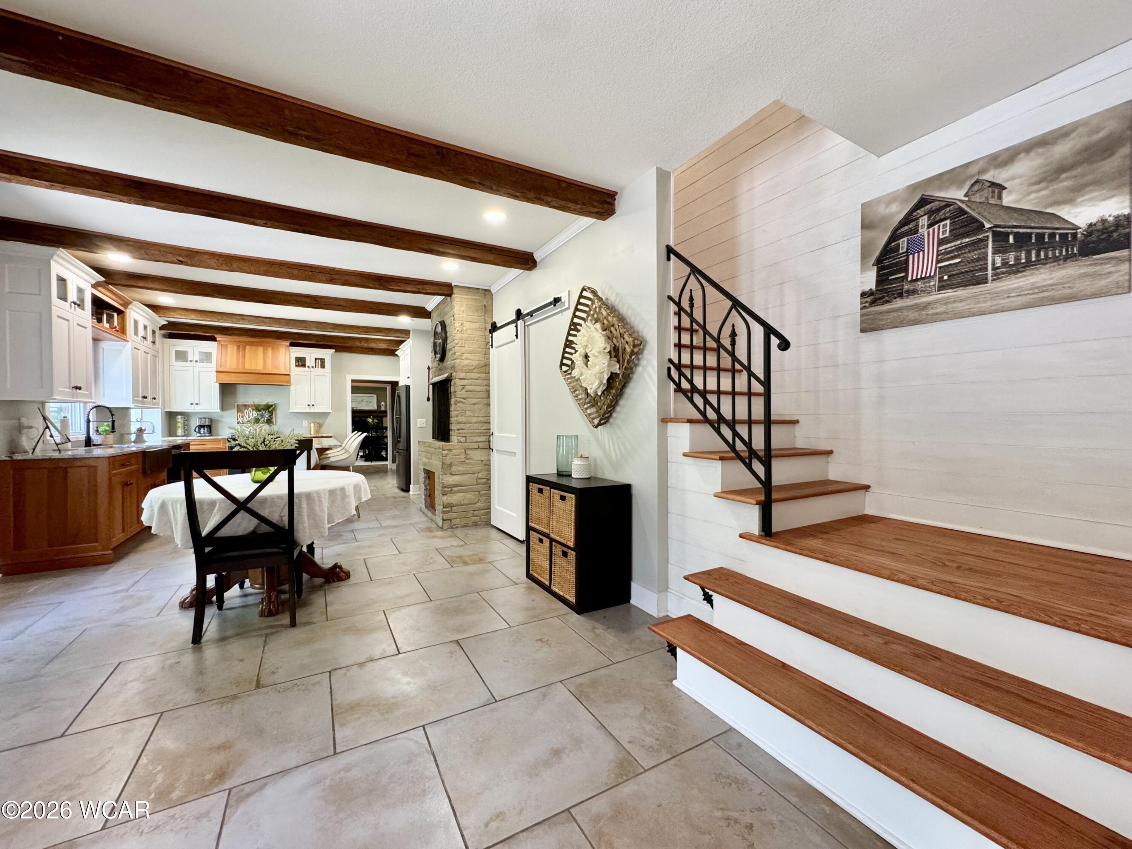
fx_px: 458
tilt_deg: -0.7
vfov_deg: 85.7
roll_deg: +0.1
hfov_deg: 102.1
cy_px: 424
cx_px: 566
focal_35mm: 14
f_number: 2.2
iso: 200
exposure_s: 1/60
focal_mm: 2.22
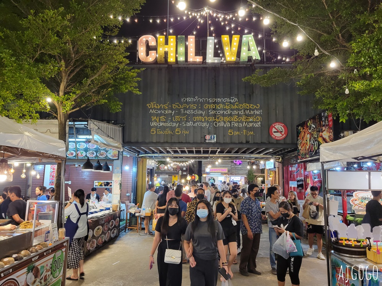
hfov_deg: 67.3
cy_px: 143
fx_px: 287
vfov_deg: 53.1
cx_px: 191
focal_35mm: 26
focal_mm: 5.4
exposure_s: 1/50
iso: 250
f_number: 1.8
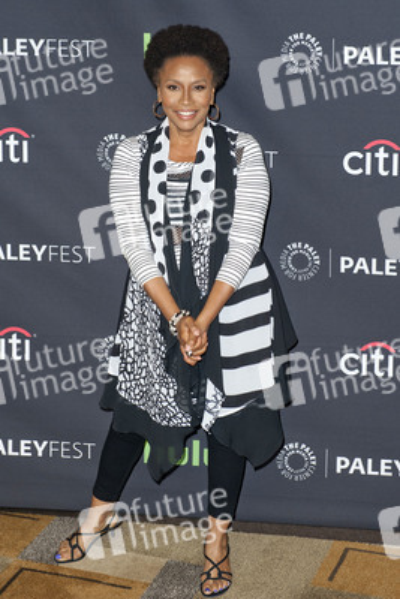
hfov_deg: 19.5
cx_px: 200
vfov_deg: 28.8
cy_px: 300
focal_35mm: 70
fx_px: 1166
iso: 640
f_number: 5.6
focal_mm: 70
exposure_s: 1/320
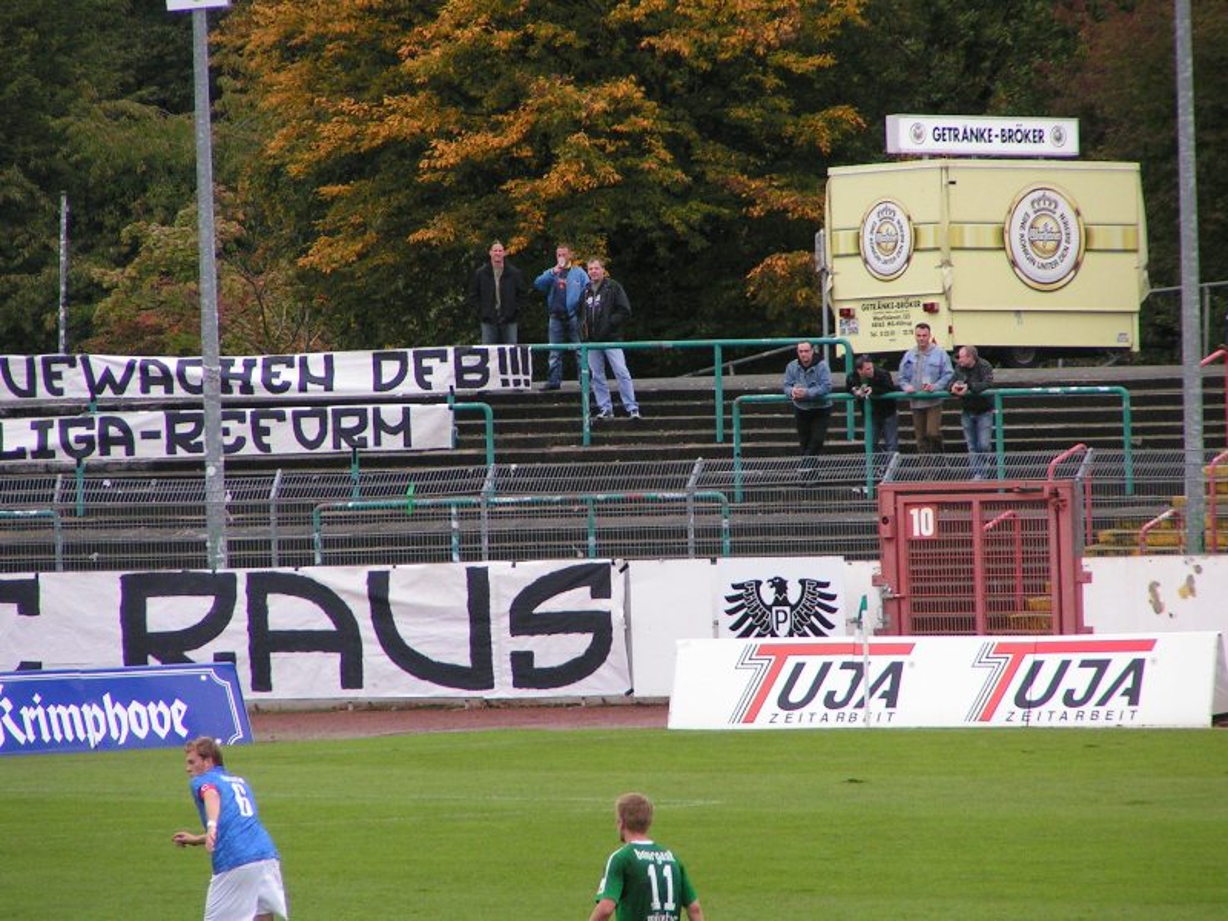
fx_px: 13480
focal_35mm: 380
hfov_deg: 5.2
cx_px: 614
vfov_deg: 3.9
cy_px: 460
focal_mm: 58
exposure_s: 1/500
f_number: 3.5
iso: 125
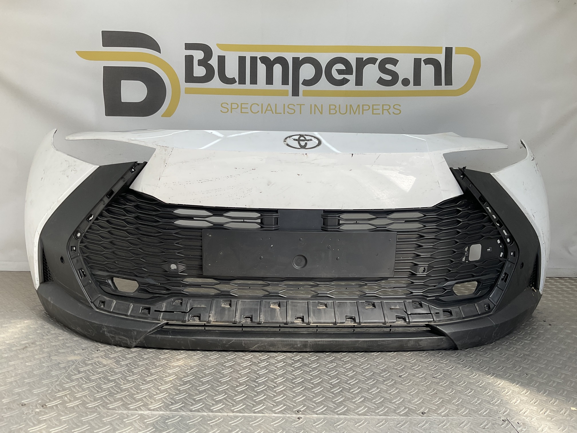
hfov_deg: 61.7
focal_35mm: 29
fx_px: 483
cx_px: 288
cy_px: 216
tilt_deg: -9.3
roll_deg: -2.1
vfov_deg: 48.2
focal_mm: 3
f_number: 1.8
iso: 16
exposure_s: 1/469
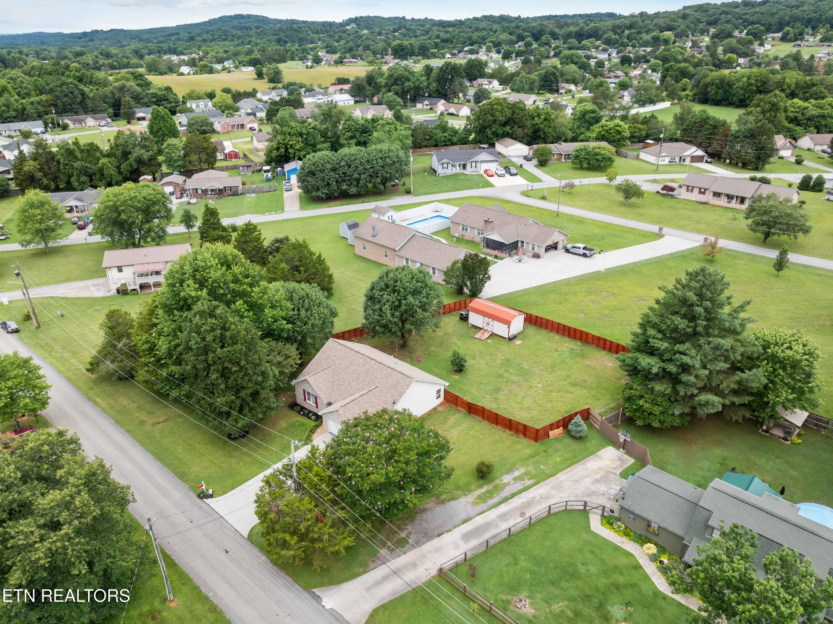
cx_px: 416
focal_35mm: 24
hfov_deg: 71.6
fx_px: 577
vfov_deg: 56.8
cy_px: 312
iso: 110
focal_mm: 12.29
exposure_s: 1/25
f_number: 2.8
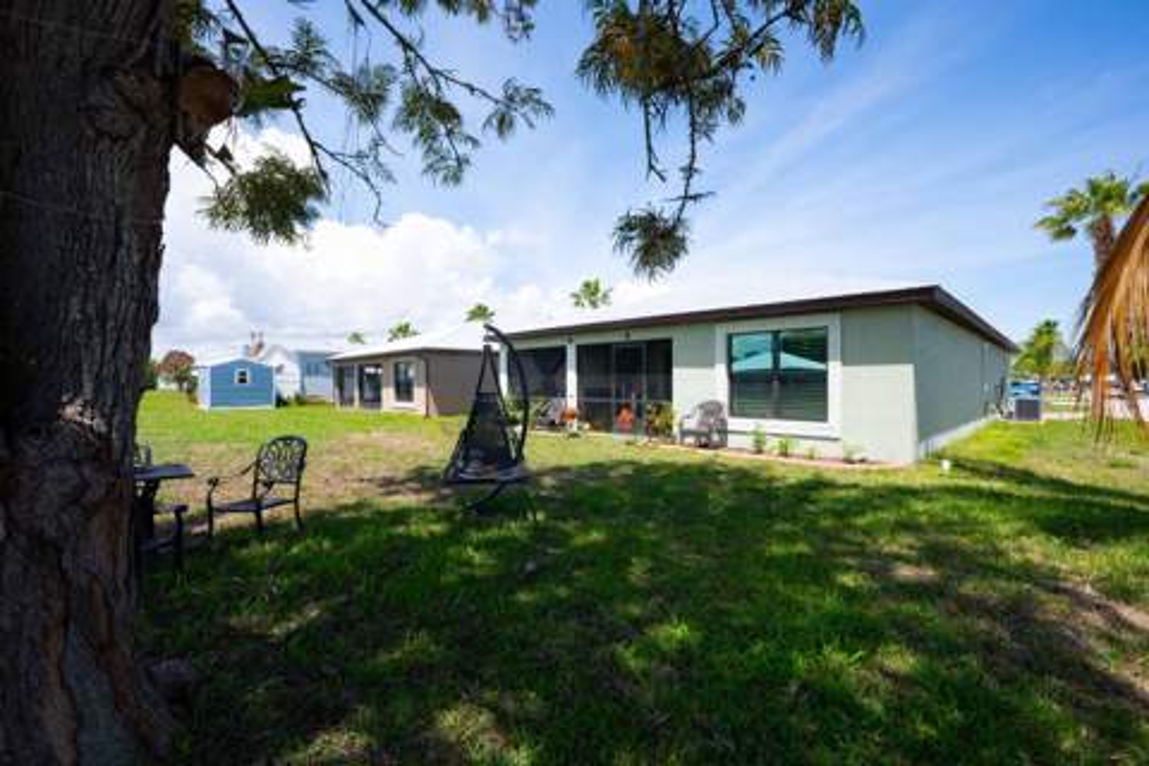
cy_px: 383
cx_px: 574
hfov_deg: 100.4
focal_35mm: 15
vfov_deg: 77.3
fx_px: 479
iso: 50
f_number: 13
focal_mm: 10
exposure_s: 1/125
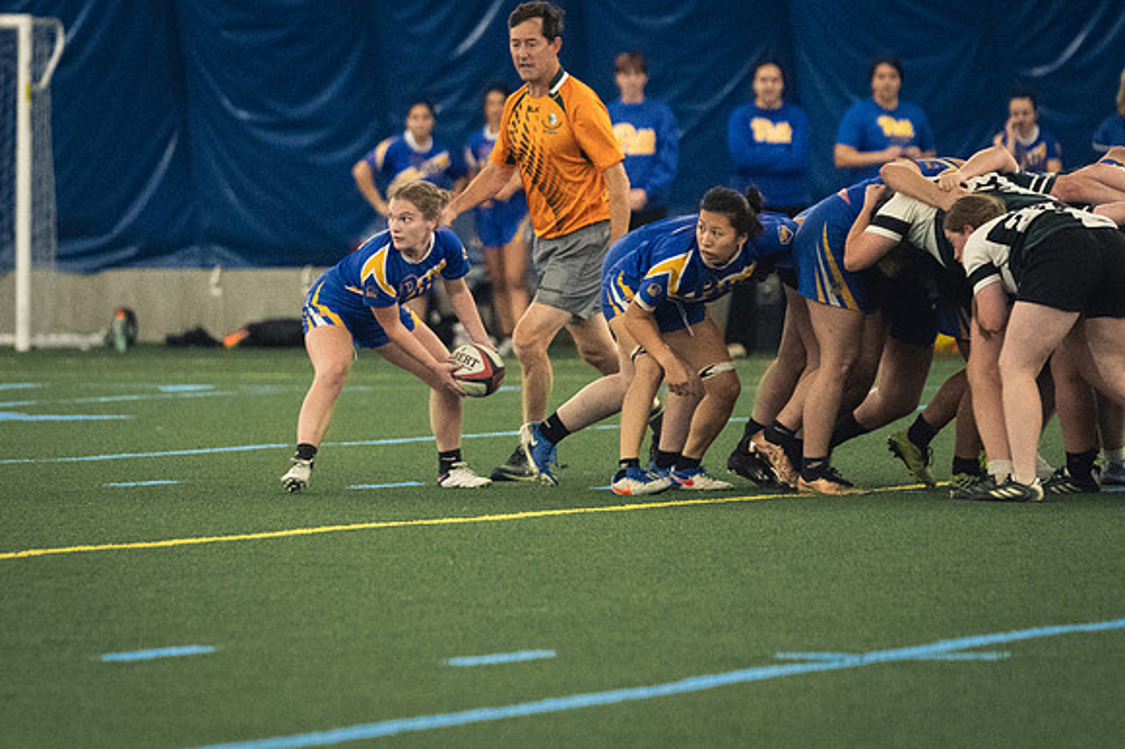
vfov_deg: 3.4
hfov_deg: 5.1
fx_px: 12666
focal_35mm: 406
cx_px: 387
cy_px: 478
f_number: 2.8
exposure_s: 1/500
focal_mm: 200
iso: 11400
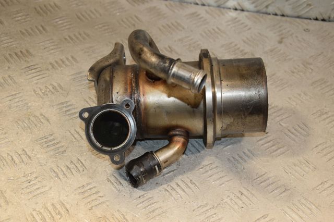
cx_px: 167
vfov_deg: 21.5
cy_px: 111
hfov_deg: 31.9
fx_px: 584
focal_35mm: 63
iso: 800
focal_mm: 42
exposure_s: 1/200
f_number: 7.1
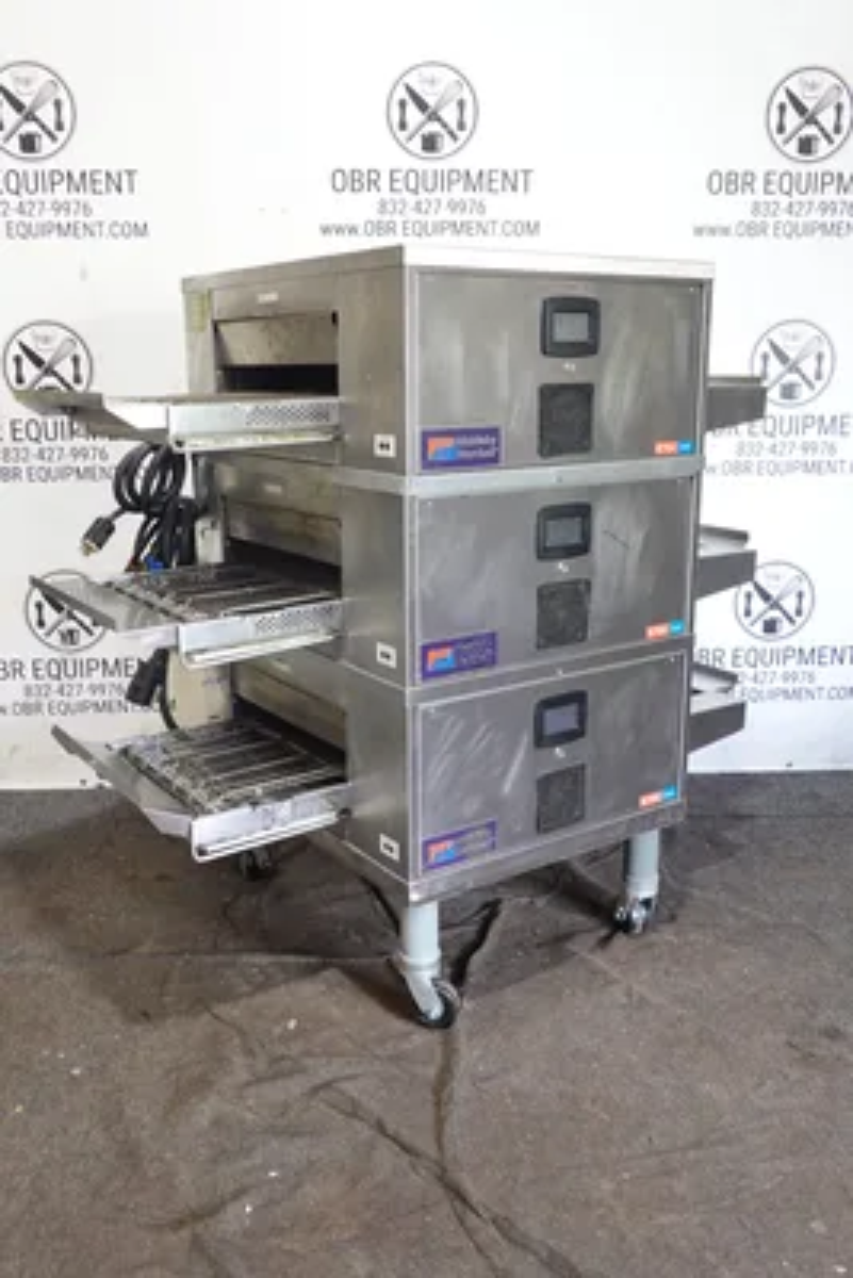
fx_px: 1136
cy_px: 639
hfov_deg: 41.1
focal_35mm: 32
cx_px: 426
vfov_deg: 58.7
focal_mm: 11.76
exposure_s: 1/10
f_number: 3.5
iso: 250
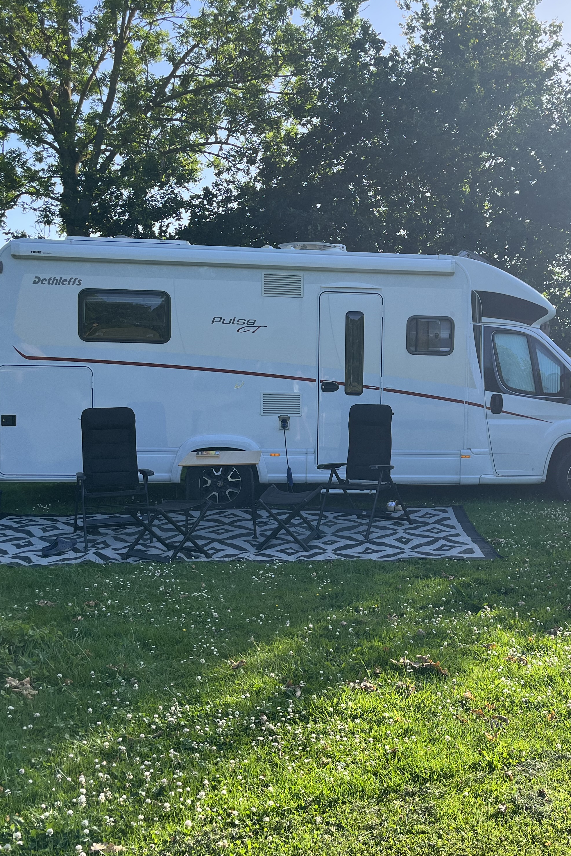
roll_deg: -0.4
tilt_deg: -1.0
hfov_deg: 35.5
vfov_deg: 51.9
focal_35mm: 37
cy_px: 435
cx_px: 390
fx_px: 880
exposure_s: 1/1212
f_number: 1.6
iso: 50
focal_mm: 5.1
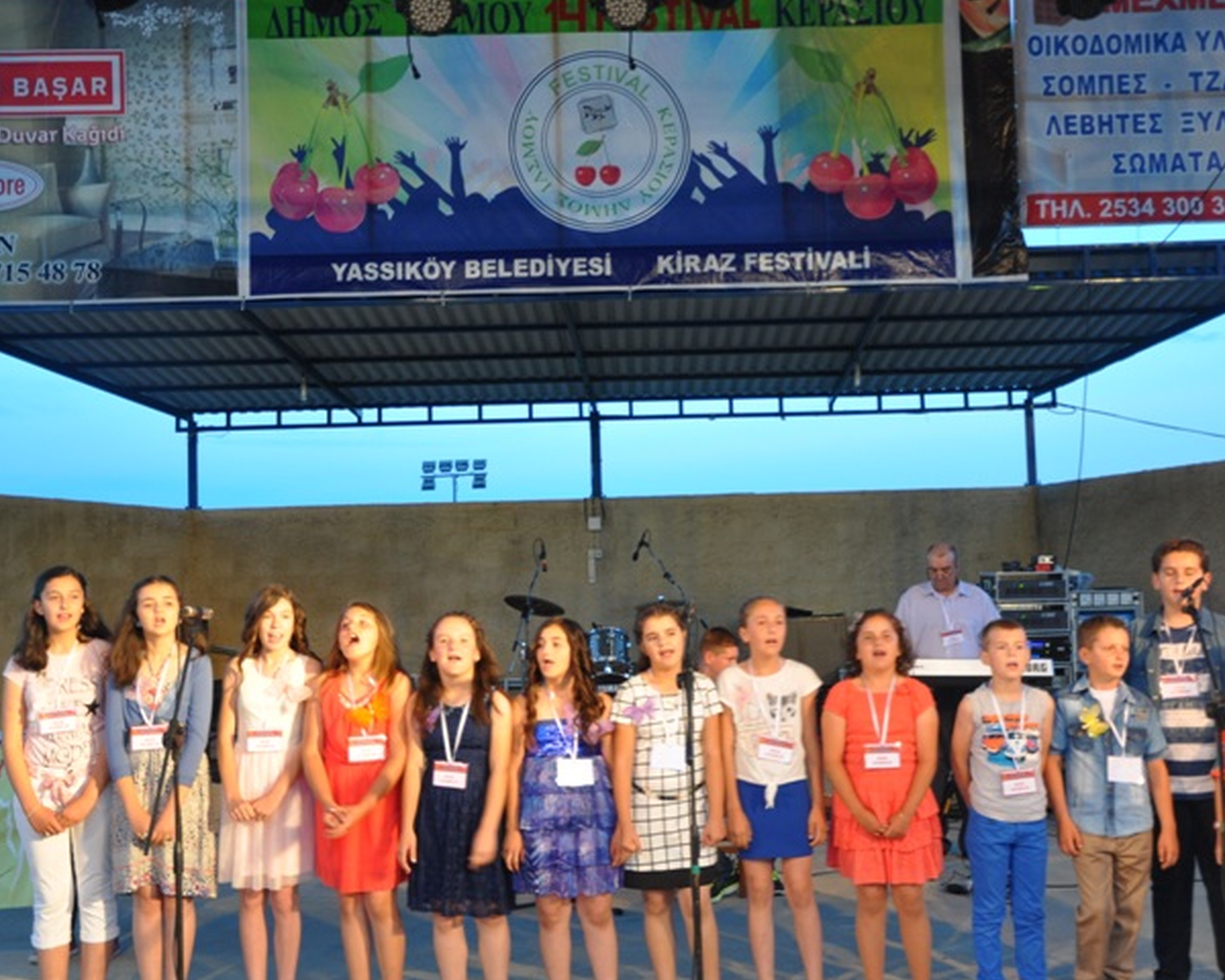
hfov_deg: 41.1
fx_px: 1631
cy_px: 484
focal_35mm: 45
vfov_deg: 33.4
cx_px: 649
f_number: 4.5
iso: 400
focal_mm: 26
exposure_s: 1/20
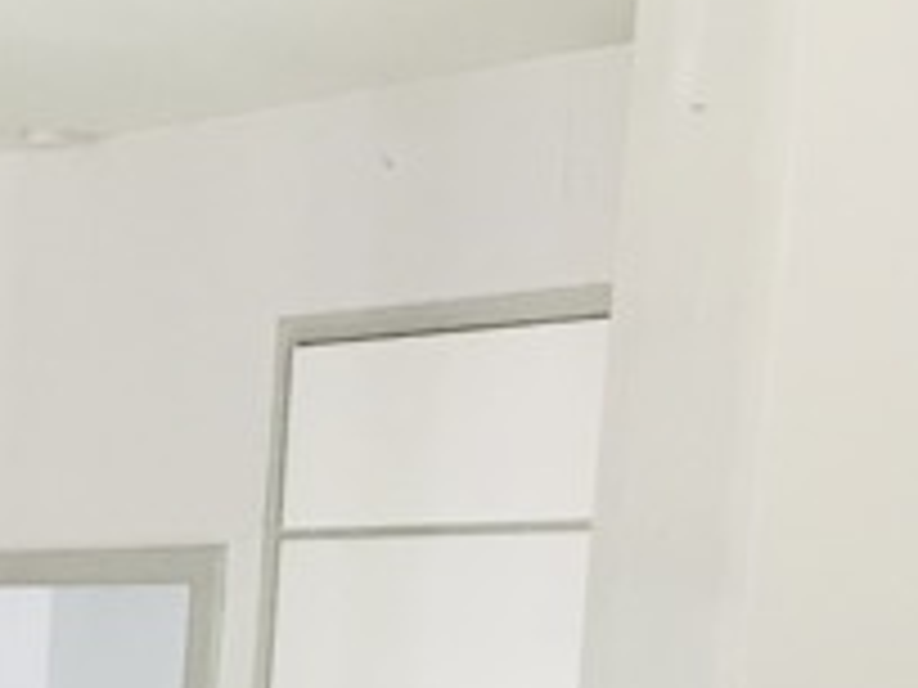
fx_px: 2917
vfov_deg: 12.6
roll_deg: -1.4
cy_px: 1133
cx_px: -837
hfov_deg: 15.0
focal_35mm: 110
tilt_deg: -8.0
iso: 40
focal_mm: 3.99
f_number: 1.8
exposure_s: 1/17
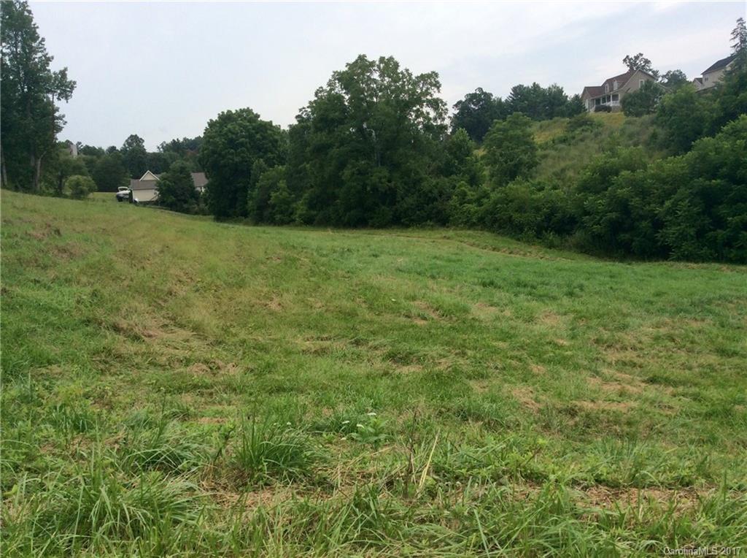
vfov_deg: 44.0
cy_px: 279
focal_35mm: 32
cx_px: 374
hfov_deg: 56.9
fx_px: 689
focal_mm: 3.3
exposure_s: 1/697
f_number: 2.4
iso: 32
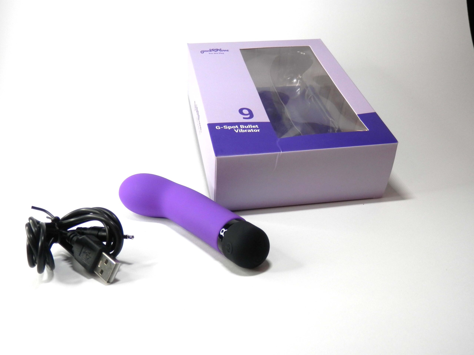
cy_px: 178
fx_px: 452
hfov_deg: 55.4
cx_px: 237
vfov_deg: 42.9
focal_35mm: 33
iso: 80
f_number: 3.4
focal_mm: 6
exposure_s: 1/60
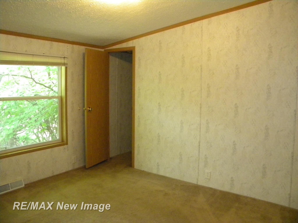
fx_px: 241
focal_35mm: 28
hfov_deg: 63.4
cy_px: 112
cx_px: 149
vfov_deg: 49.7
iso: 800
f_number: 3.5
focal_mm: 5
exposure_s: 1/35.7
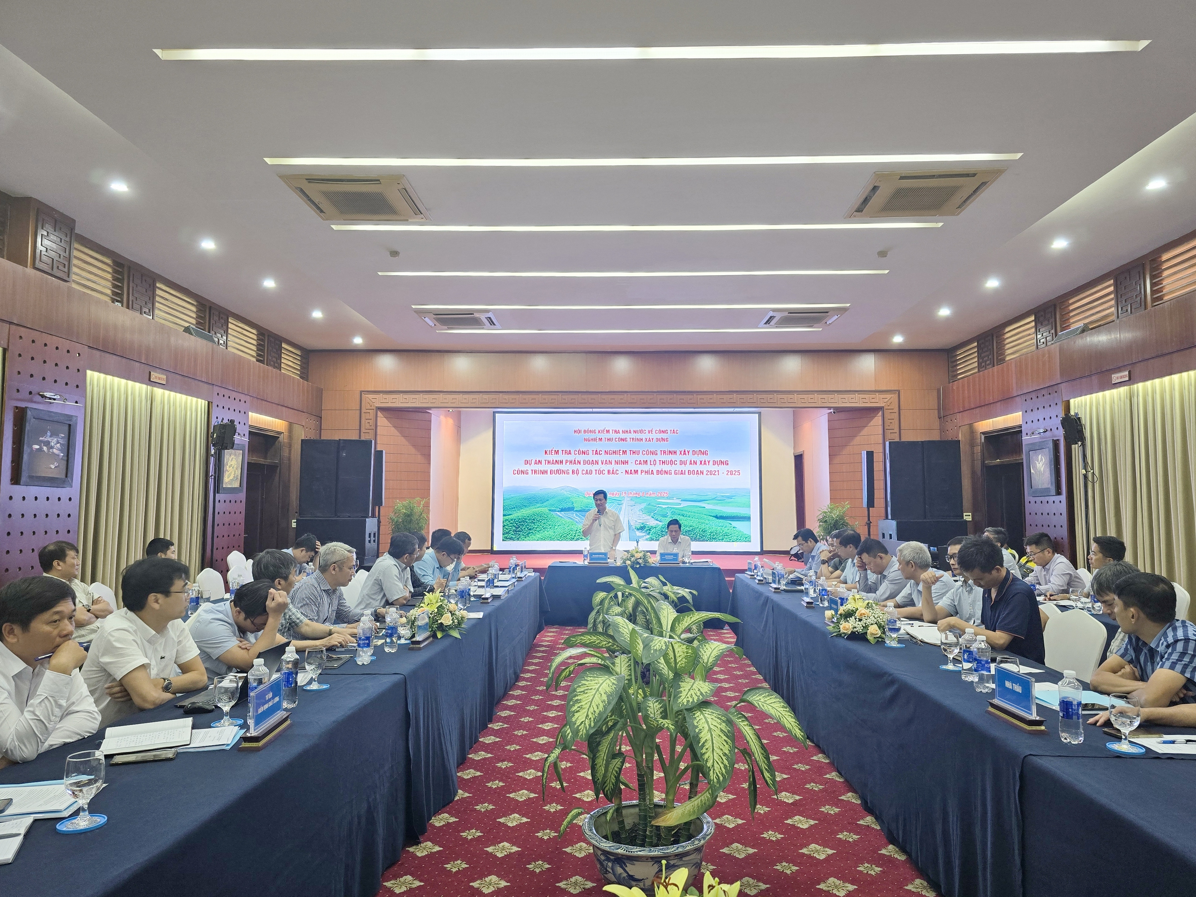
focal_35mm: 23
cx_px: 598
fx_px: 795
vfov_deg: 58.9
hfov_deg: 73.9
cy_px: 448
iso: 100
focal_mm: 6.3
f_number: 1.7
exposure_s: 1/60
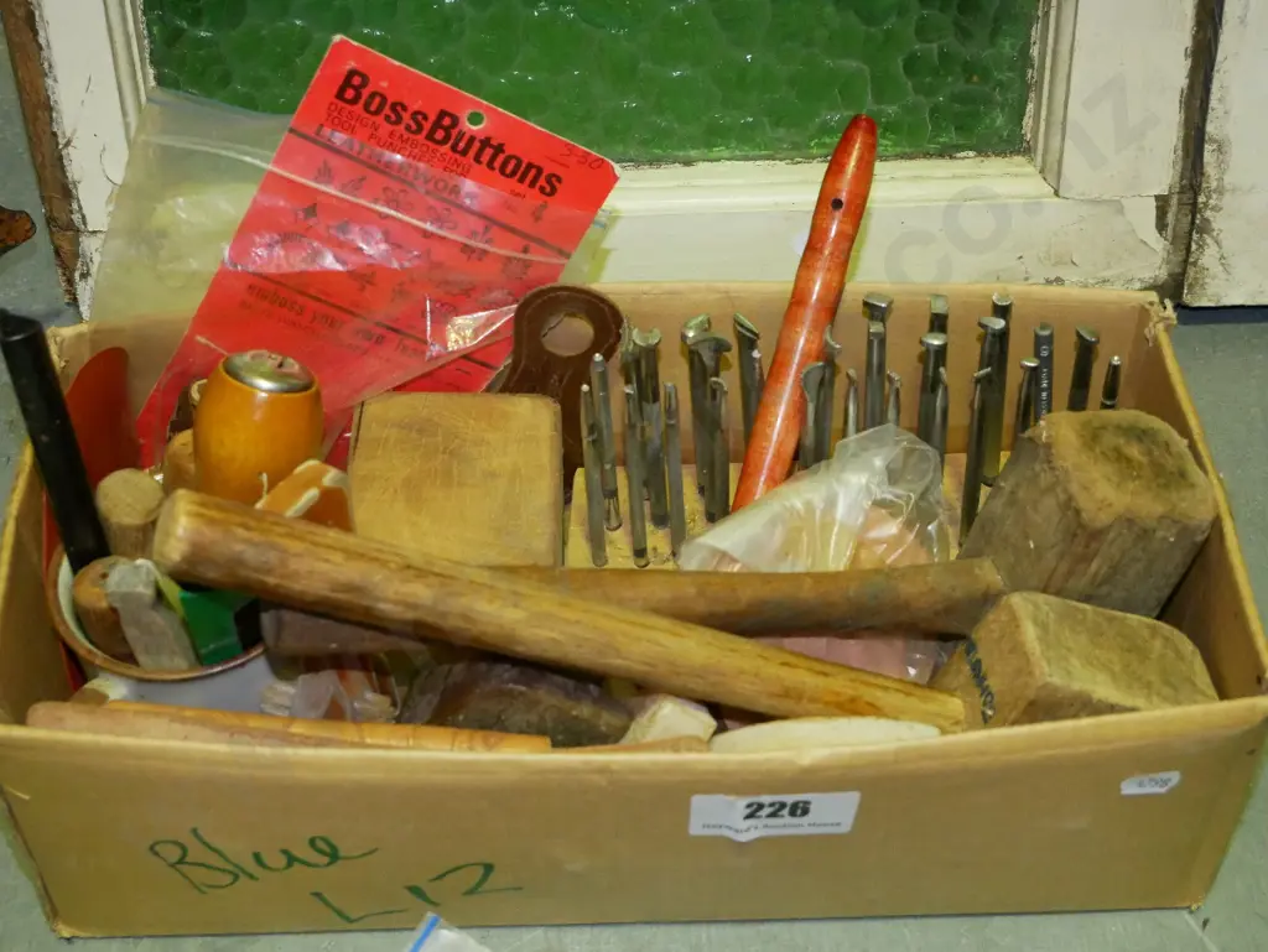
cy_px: 476
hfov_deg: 38.2
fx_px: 1832
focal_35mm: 50
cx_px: 634
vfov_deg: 29.1
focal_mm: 25
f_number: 5.6
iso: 3200
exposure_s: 1/160
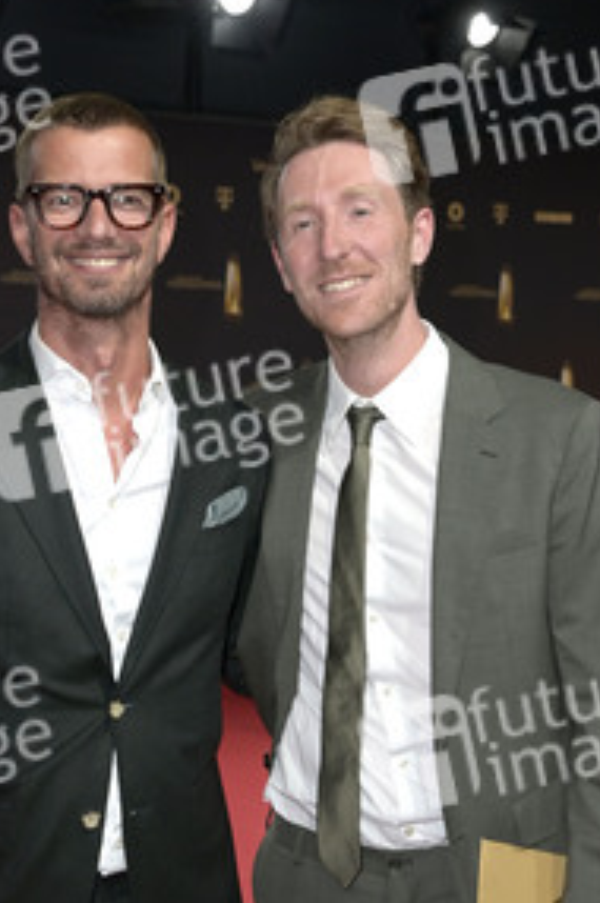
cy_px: 584
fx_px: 1579
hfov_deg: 21.5
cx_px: 234
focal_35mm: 63
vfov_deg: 31.7
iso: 1250
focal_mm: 45
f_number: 5.6
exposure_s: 1/250
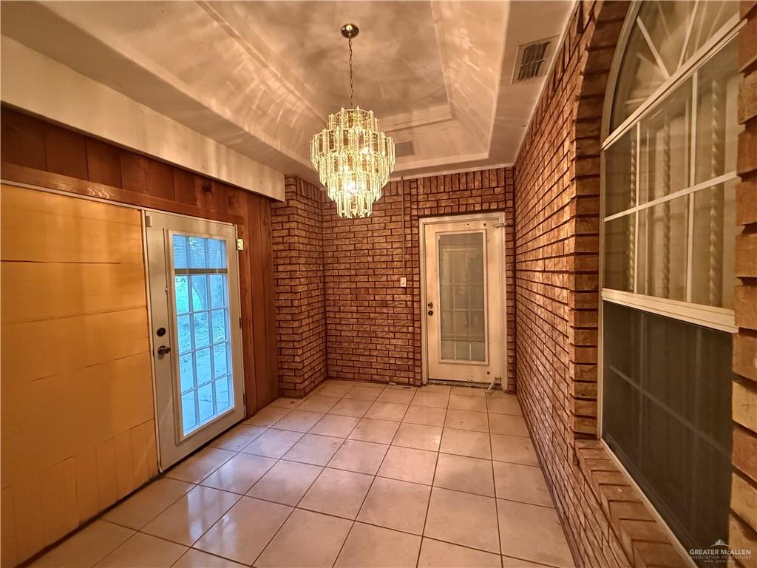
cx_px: 378
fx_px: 306
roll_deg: +1.6
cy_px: 284
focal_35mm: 14
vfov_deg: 85.7
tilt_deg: -1.9
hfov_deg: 102.1
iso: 1250
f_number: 2.2
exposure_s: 1/60
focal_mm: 2.22
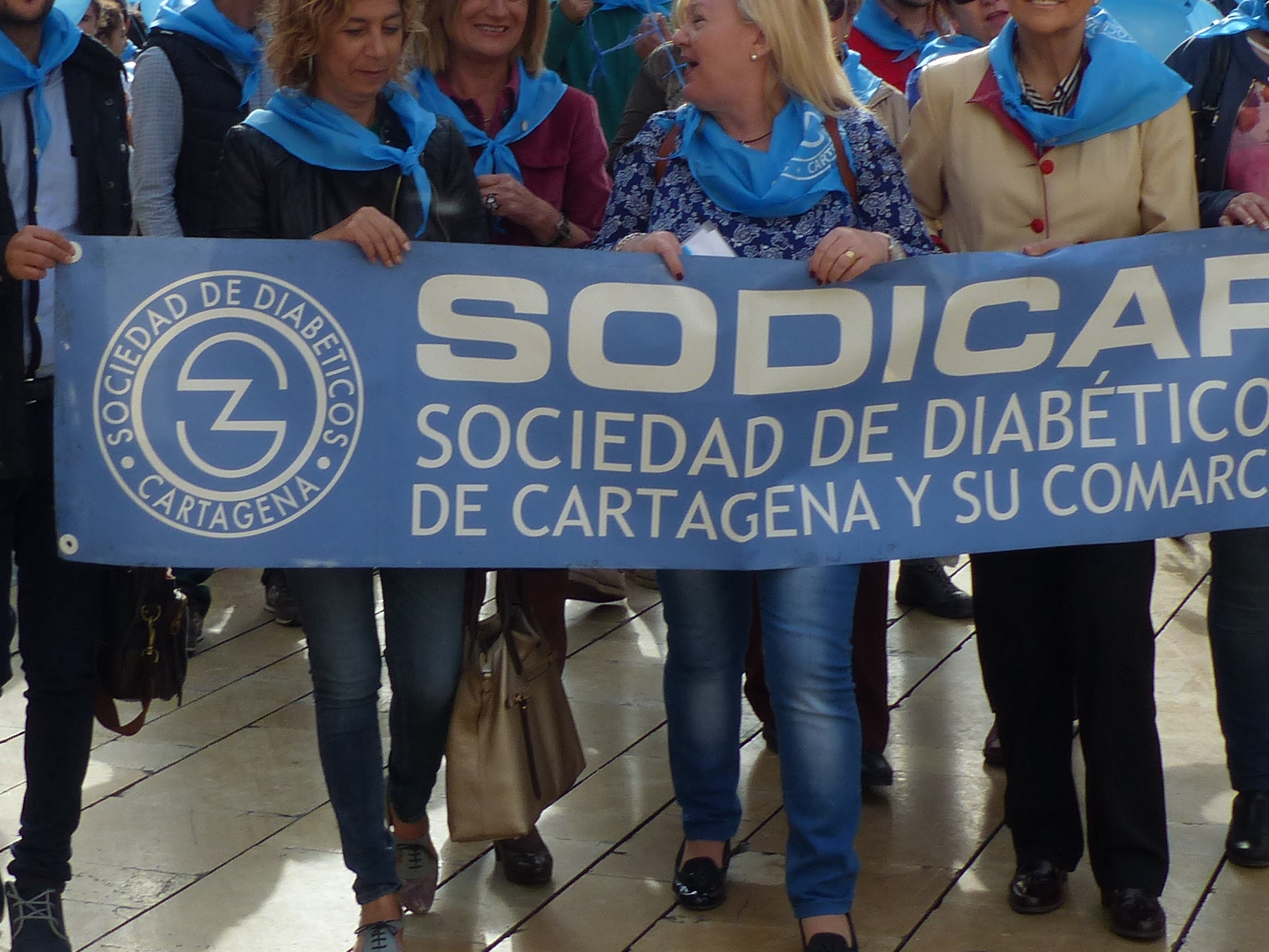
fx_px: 3006
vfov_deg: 17.9
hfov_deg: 23.8
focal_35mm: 82
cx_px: 477
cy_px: 224
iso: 100
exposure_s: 1/500
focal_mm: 6.6
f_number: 4
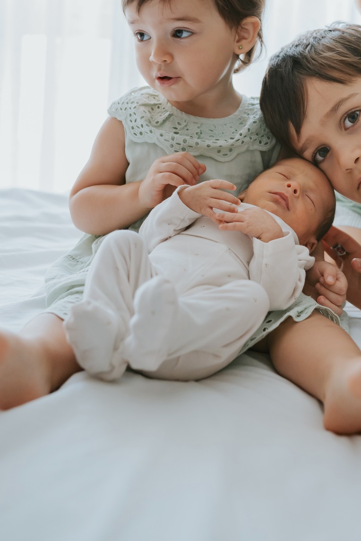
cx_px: 276
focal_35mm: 55
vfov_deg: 35.3
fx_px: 827
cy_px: 125
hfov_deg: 24.3
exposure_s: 1/250
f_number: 2.8
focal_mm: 35
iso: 1600
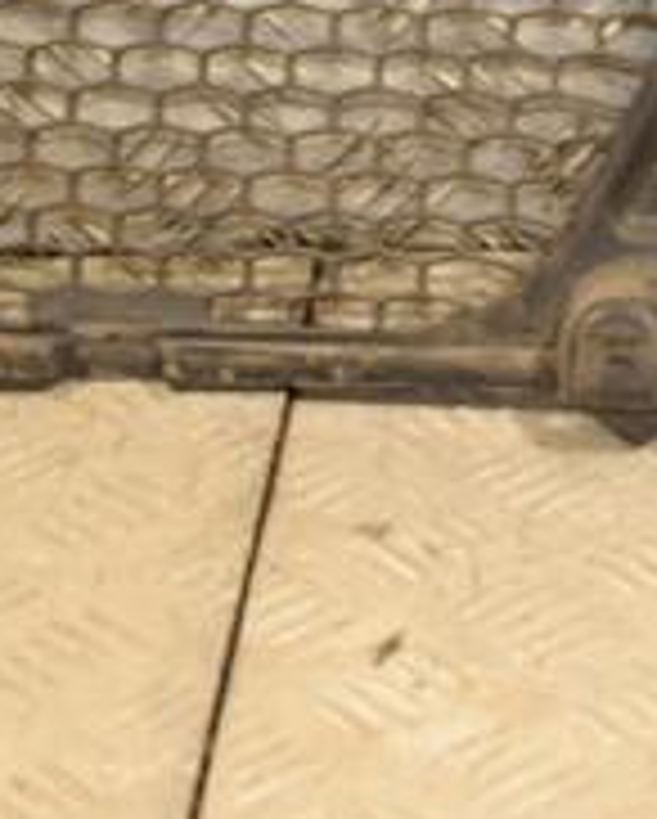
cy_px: -27
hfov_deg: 8.7
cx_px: 648
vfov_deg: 10.8
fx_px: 4271
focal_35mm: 176
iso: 800
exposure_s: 1/160
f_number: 5
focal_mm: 38
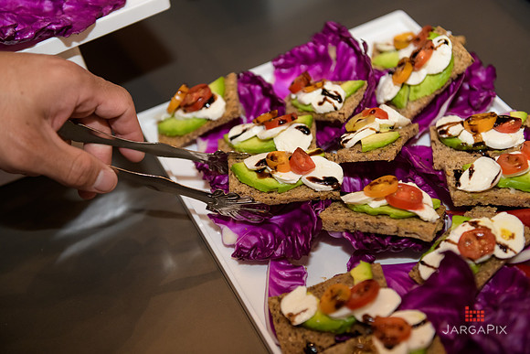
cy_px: 177
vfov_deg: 24.2
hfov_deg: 35.6
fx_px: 825
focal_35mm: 56
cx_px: 265
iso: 1250
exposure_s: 1/125
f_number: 3.2
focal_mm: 56
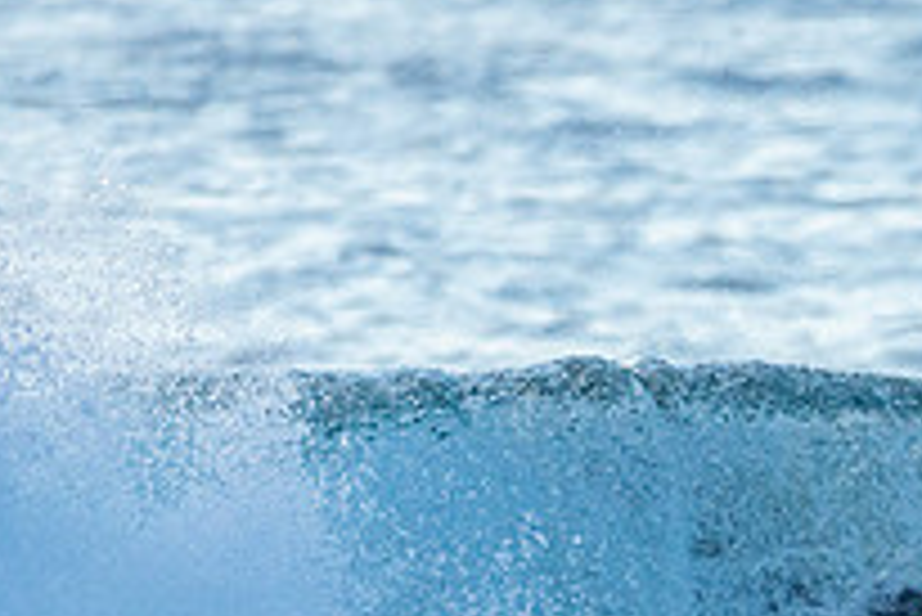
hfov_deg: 1.0
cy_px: 767
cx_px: 1097
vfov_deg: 0.7
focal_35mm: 2037
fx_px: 52205
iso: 560
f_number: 5.6
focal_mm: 480
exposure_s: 1/1250
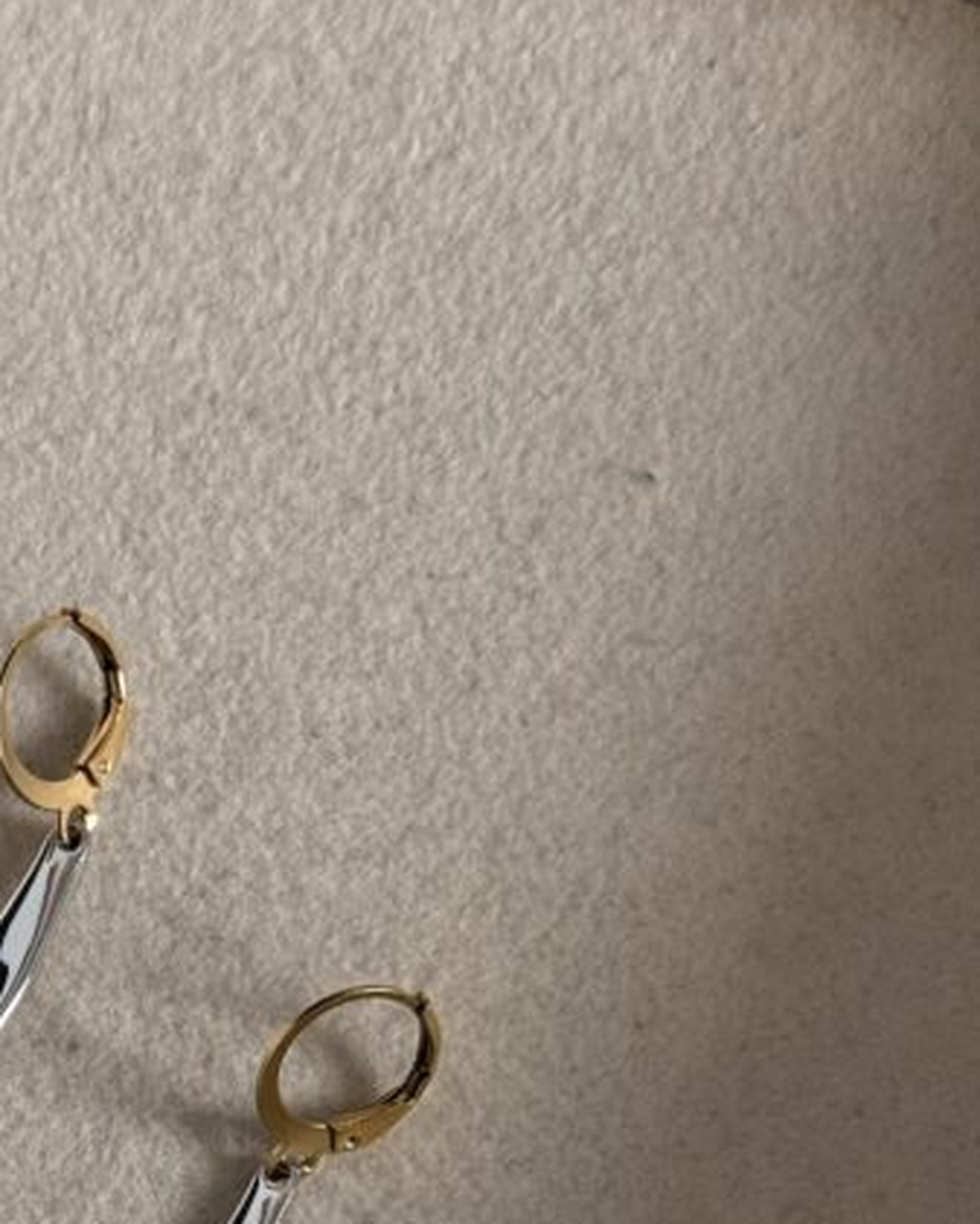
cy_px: 1430
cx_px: -119
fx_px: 4132
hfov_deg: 13.2
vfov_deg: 16.2
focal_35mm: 114
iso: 64
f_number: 1.78
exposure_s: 1/121
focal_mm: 6.76
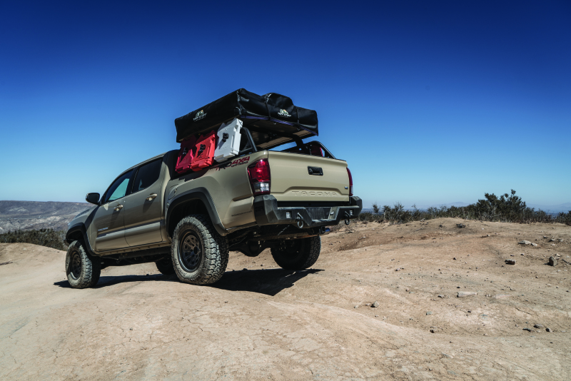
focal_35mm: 26
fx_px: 413
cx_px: 286
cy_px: 190
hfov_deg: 69.4
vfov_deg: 49.6
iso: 50
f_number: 10
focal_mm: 26
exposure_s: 1/200
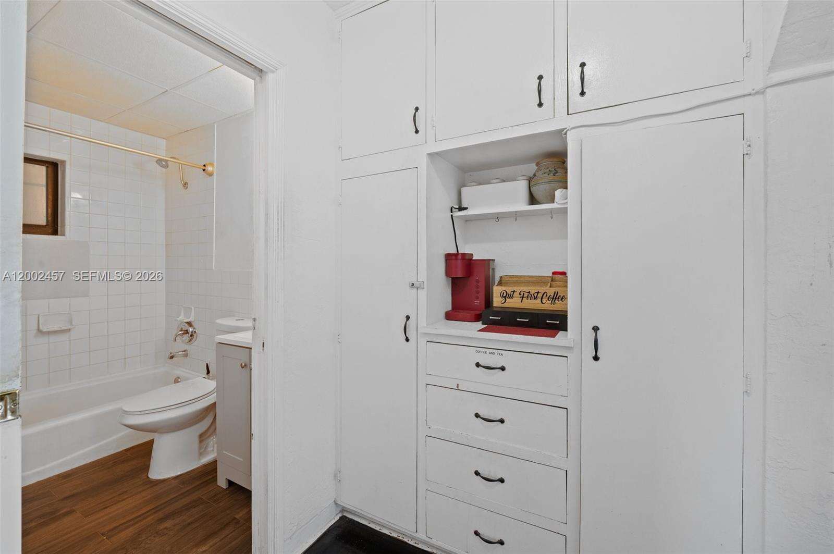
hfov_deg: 104.3
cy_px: 277
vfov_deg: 81.1
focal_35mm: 14
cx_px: 417
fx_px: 324
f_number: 8
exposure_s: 1/1.25
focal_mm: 14
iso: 200
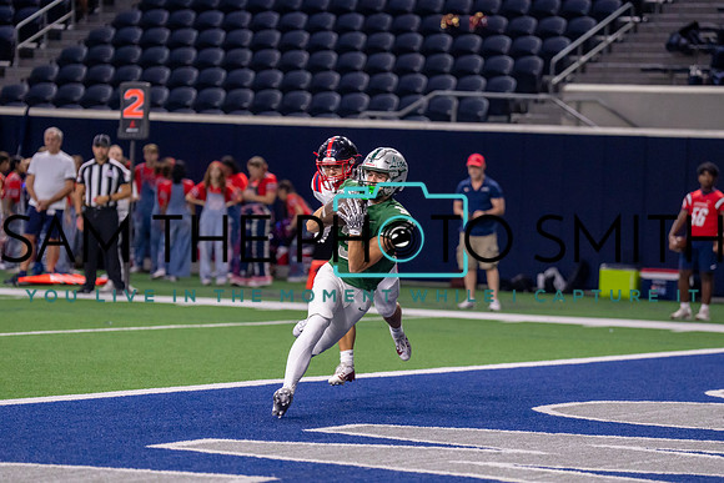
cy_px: 285
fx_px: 4096
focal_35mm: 204
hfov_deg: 10.1
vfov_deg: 6.7
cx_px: 392
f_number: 2.8
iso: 2500
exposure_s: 1/1000
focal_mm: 156
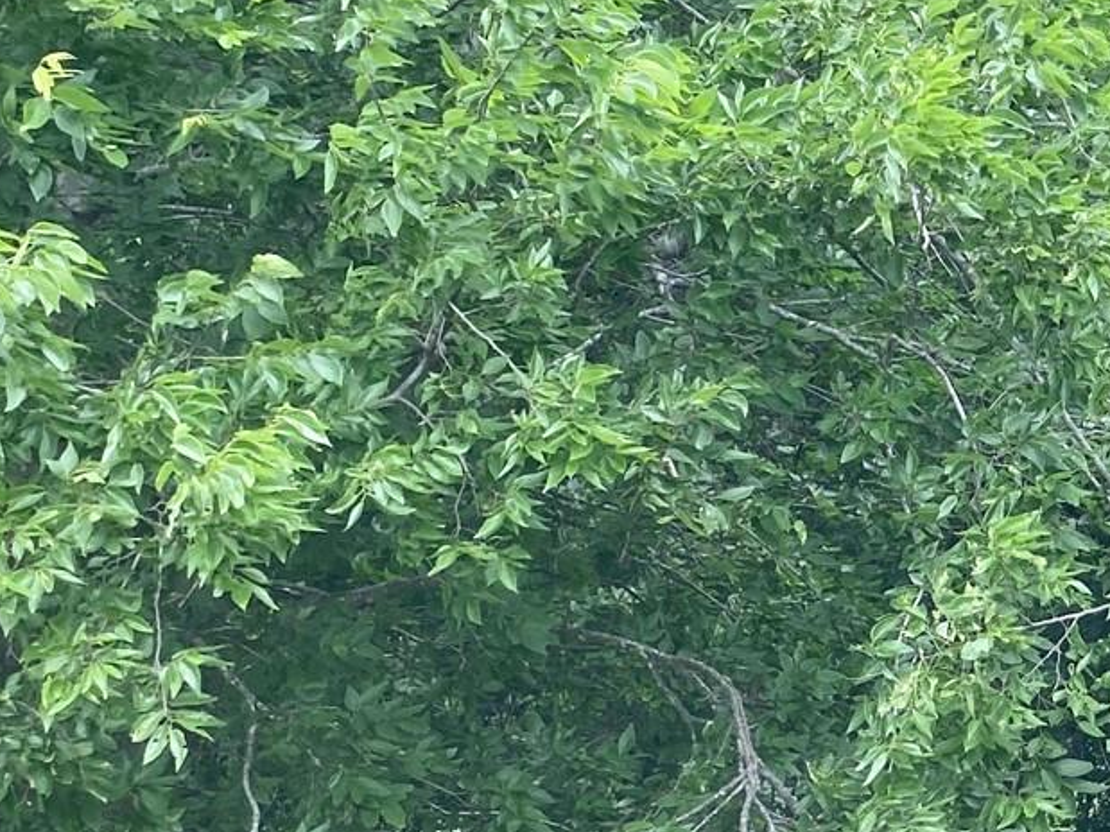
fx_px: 2757
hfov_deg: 20.8
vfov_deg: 17.0
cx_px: 1435
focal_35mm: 86
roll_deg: -1.3
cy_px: 644
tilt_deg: -0.8
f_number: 1.8
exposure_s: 1/360
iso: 32
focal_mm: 4.25
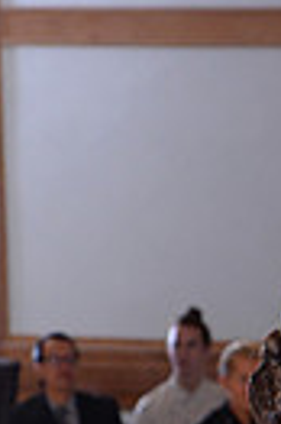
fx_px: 3651
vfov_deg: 6.4
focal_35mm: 311
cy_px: 861
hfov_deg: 4.4
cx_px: 476
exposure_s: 1/250
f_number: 5.6
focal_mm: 70
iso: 1250
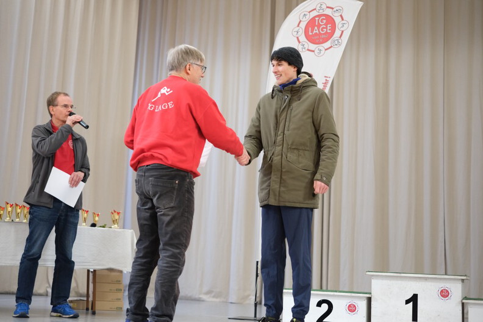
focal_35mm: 50
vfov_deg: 27.0
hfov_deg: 39.6
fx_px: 671
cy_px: 161
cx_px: 242
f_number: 1.4
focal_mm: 33
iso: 1600
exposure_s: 1/256
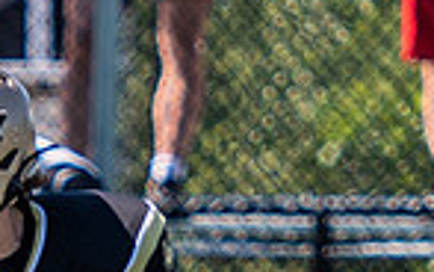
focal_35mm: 1946
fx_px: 23026
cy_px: 299
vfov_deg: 0.7
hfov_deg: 1.1
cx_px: 123
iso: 160
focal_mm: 145
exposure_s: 1/2000
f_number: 2.8
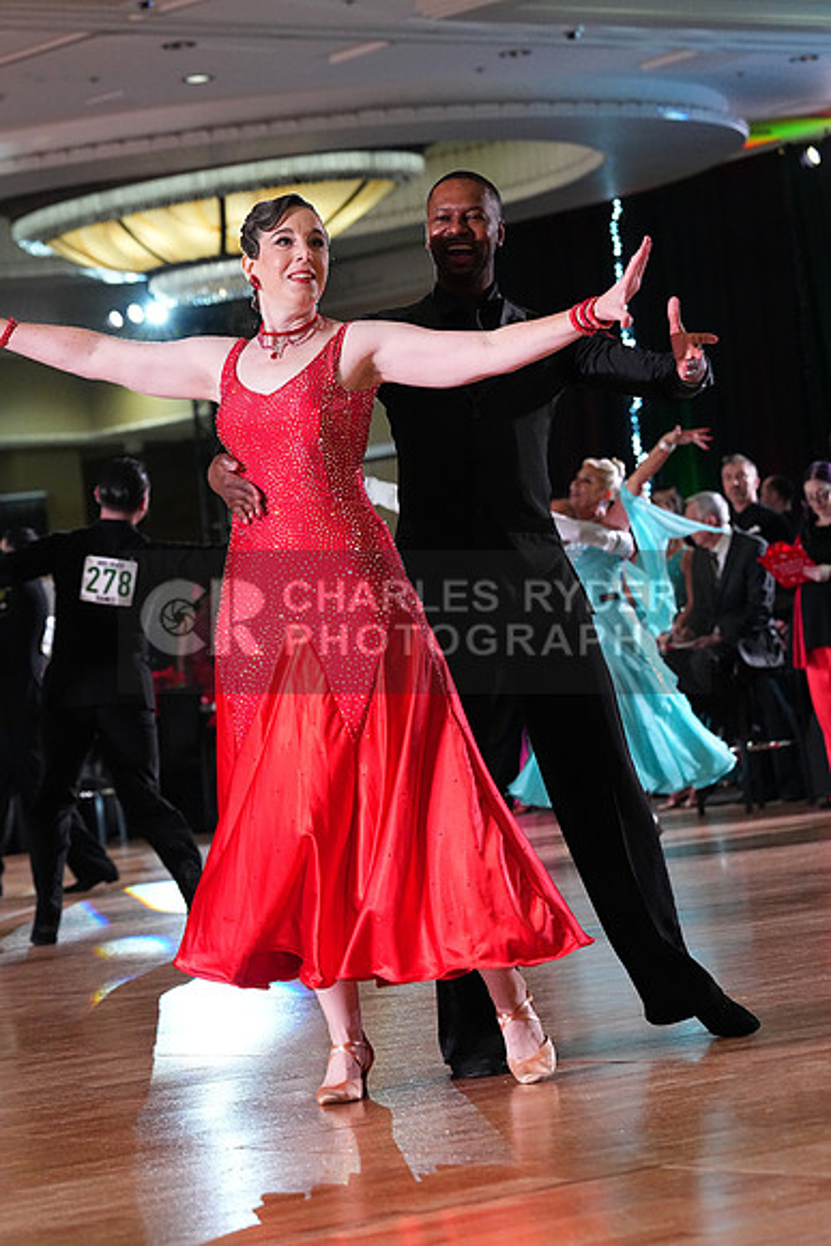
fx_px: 3979
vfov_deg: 17.8
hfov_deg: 11.9
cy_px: 623
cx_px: 416
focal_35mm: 115
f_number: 5
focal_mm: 115
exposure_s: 1/400
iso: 6400
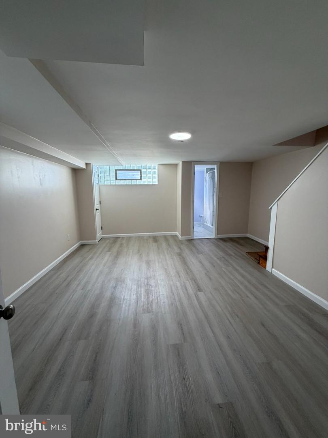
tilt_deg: -7.2
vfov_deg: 102.1
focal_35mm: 14
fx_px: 177
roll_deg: +0.5
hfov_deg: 85.7
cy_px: 219
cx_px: 164
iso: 160
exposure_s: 1/120
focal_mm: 2.22
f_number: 2.2
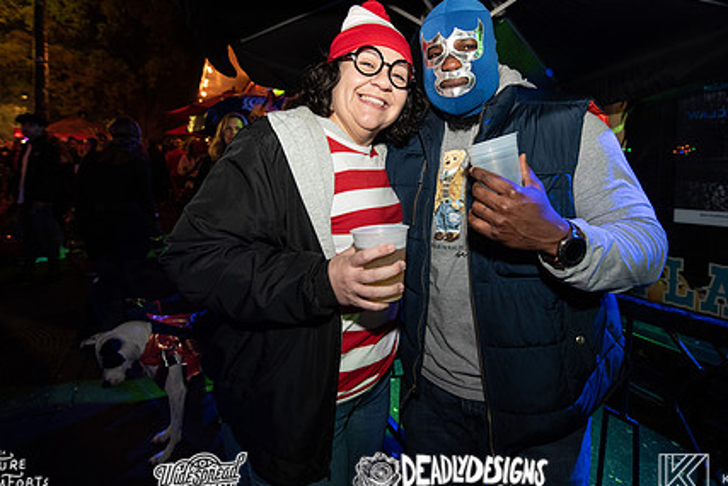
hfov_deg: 86.7
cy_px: 192
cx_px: 394
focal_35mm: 19
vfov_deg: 63.9
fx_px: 384
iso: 2000
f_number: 3.5
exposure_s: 1/60
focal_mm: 14
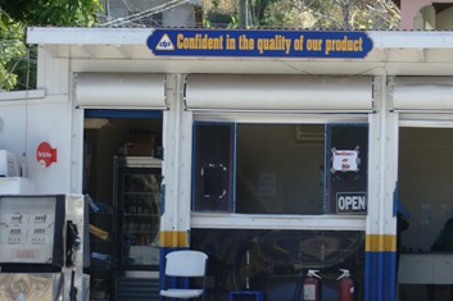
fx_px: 2565
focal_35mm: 204
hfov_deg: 10.1
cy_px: 173
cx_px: 172
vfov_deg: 6.7
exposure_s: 1/250
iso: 100
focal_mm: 75
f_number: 5.6
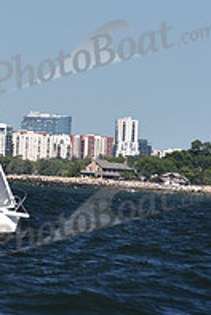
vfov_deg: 4.0
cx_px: -92
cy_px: -6
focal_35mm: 515
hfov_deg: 2.7
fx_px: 4512
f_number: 4.5
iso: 200
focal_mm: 175
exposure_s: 1/800
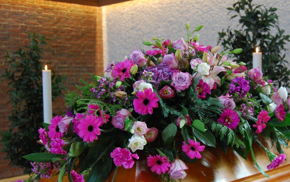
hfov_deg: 36.7
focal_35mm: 55
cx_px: 189
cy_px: 110
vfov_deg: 23.6
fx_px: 433
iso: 1400
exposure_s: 1/60
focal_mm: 23
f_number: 4
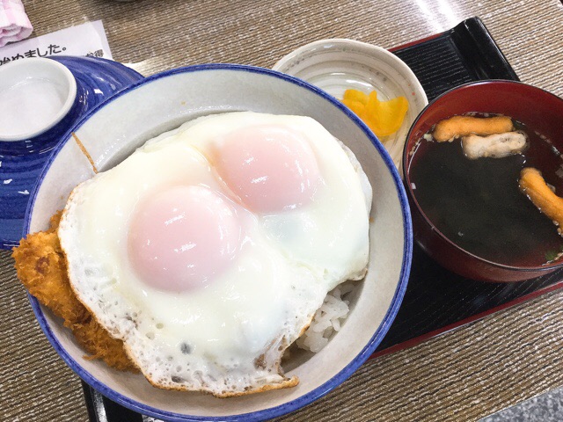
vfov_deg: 45.4
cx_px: 282
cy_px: 211
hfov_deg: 58.4
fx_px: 504
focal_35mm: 31
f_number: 2.4
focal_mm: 3.3
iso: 64
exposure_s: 1/30
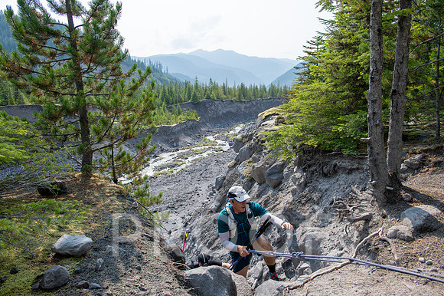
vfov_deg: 47.9
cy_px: 148
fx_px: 333
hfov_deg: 67.4
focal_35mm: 27
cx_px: 222
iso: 200
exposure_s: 1/1250
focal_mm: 18.5
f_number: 5
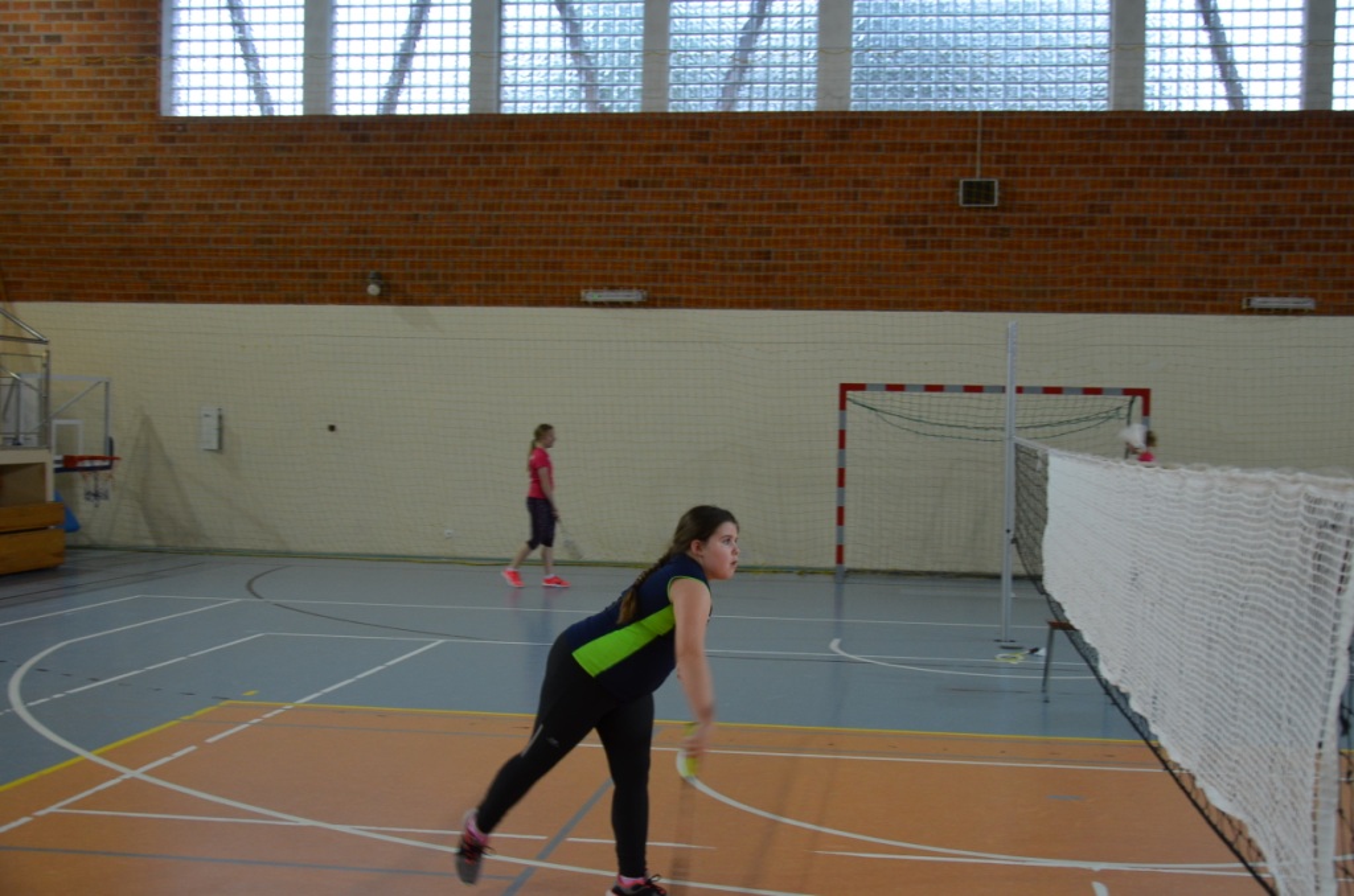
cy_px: 448
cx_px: 677
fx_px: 1576
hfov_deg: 46.5
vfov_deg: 31.7
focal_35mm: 42
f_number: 4
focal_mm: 28
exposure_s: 1/60
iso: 720
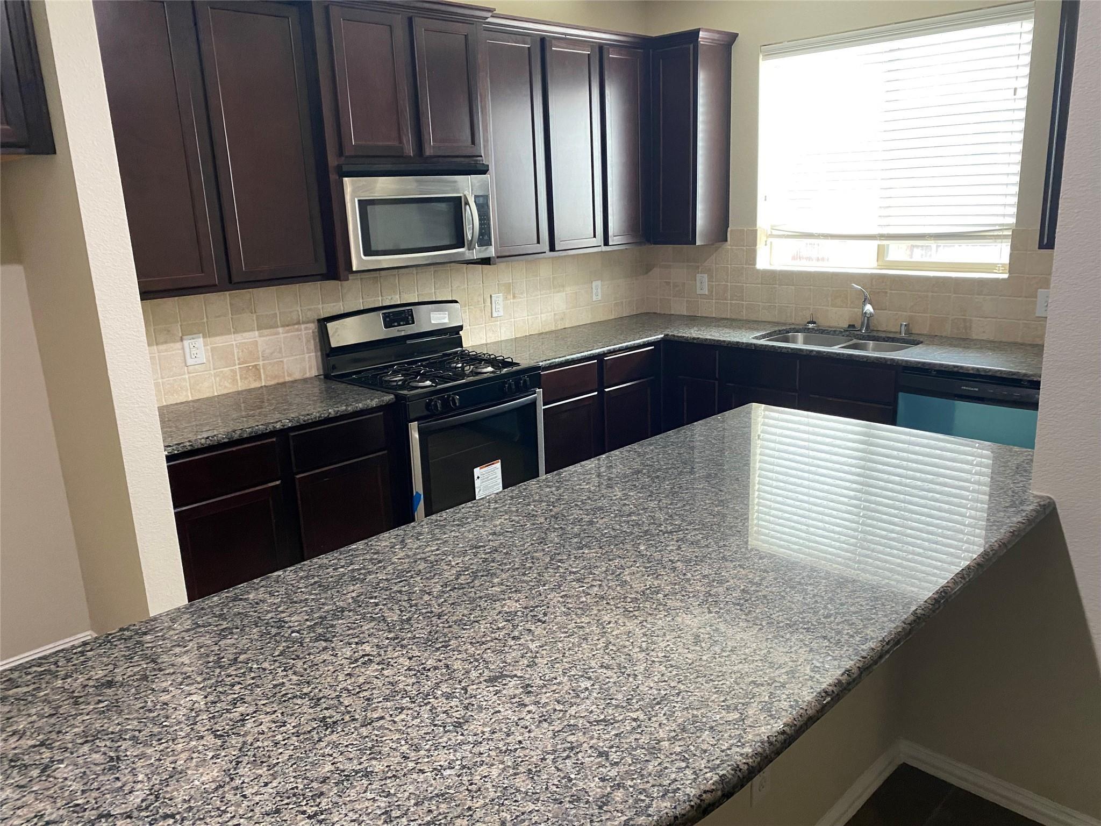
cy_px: 413
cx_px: 550
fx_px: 827
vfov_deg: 53.1
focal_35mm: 26
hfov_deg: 67.3
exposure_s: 1/60
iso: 250
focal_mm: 4.25
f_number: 1.8
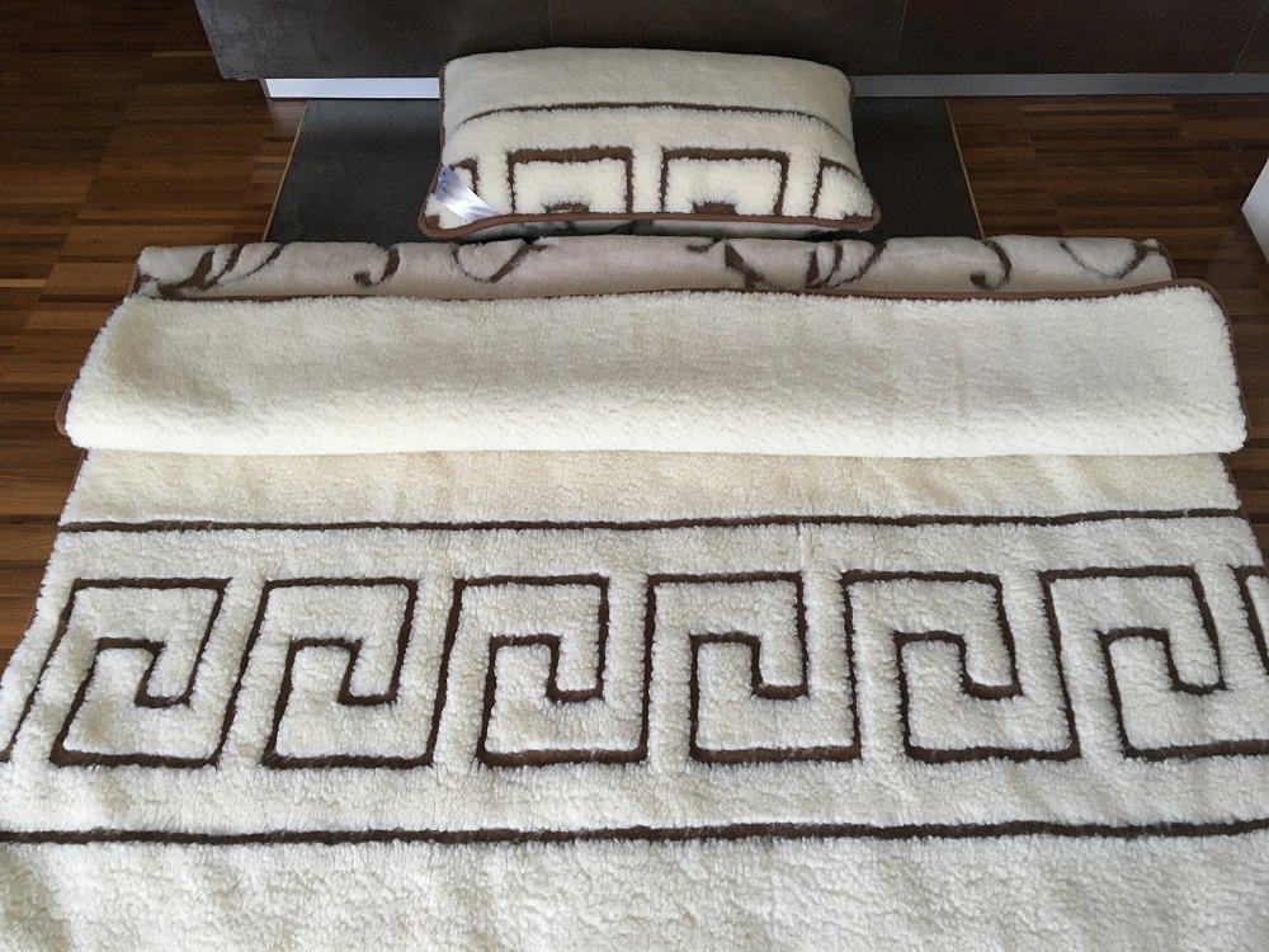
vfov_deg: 48.2
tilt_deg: -54.9
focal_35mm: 29
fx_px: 1063
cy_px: 476
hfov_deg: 61.7
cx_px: 634
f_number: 2.2
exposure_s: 1/33
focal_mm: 4.15
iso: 160
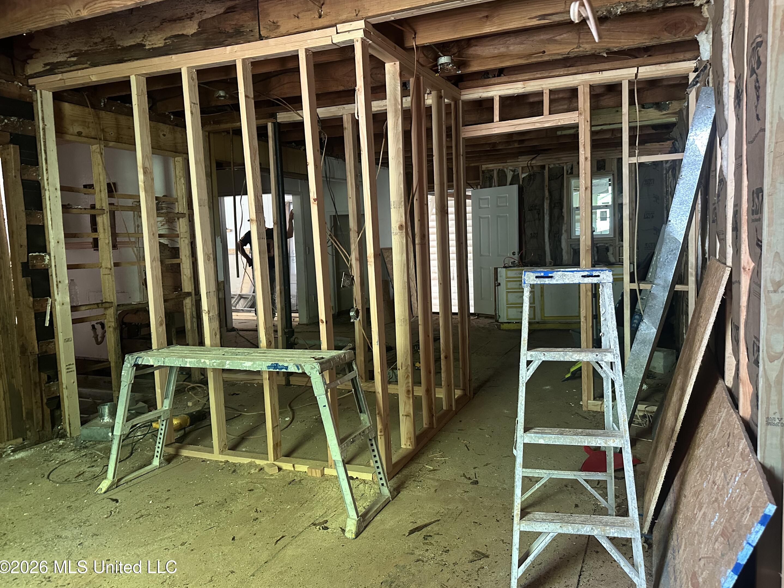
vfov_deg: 54.9
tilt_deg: -3.8
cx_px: 404
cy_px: 289
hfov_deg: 69.4
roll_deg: +1.7
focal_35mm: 25
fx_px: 566
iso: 640
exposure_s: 1/60
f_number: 1.78
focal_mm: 6.86
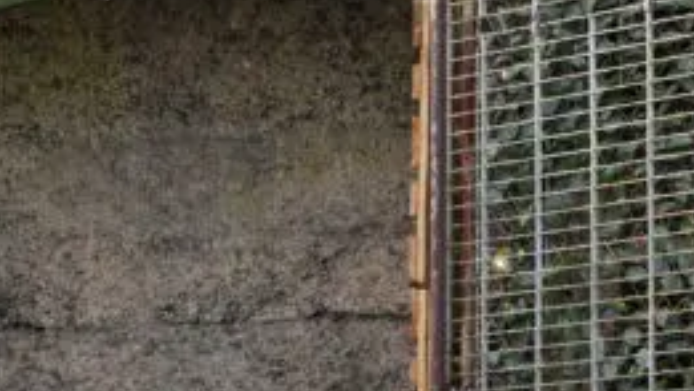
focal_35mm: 189
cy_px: 489
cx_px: 767
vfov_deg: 6.4
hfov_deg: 11.2
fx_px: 3479
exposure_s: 1/100
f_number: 5.6
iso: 160
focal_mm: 46
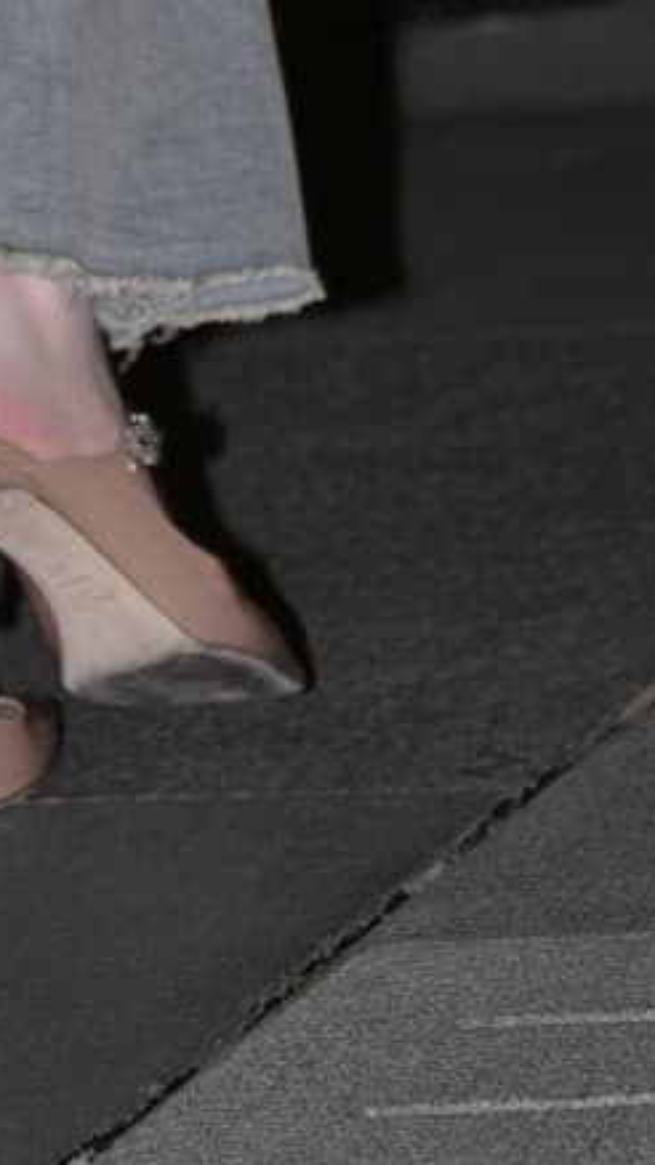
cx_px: -375
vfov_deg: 5.8
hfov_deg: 3.3
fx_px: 11314
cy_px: -1138
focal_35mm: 366
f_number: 4
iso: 250
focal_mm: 85
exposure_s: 1/200
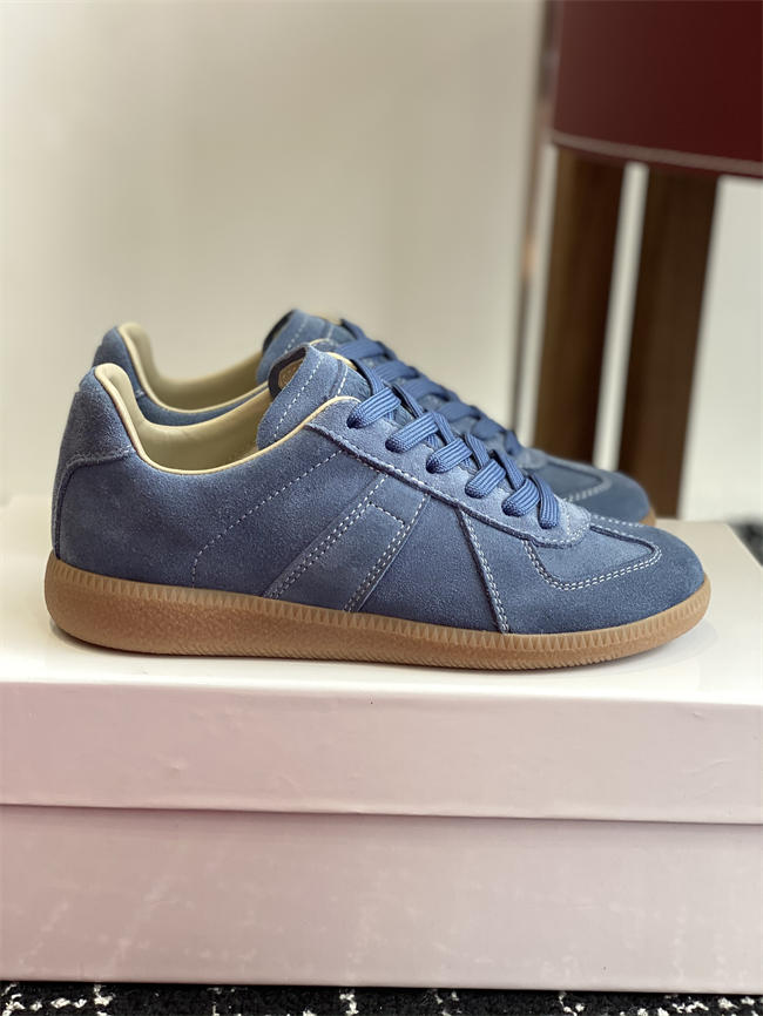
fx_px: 1527
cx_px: 382
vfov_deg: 36.8
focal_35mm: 52
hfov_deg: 28.0
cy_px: 508
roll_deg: -4.6
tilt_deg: -16.5
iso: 50
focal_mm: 6
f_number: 2
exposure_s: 1/122
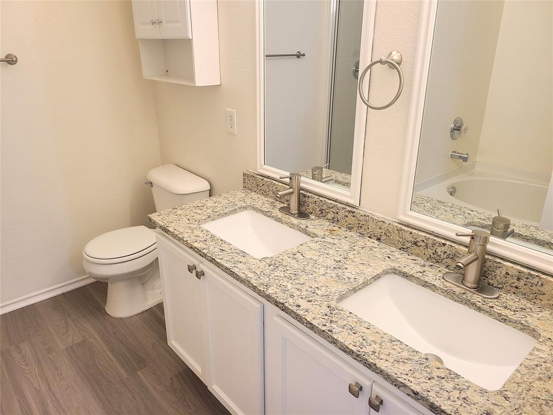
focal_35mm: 26
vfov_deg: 53.1
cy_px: 208
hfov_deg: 67.3
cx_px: 276
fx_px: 415
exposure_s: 1/60
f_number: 1.8
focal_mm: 5.4
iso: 50
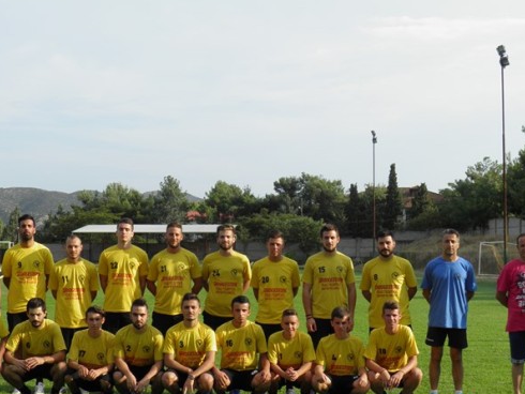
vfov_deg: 22.2
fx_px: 1001
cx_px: 214
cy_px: 256
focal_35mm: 66
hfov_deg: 29.3
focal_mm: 8.9
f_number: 5.5
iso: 50
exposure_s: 1/200
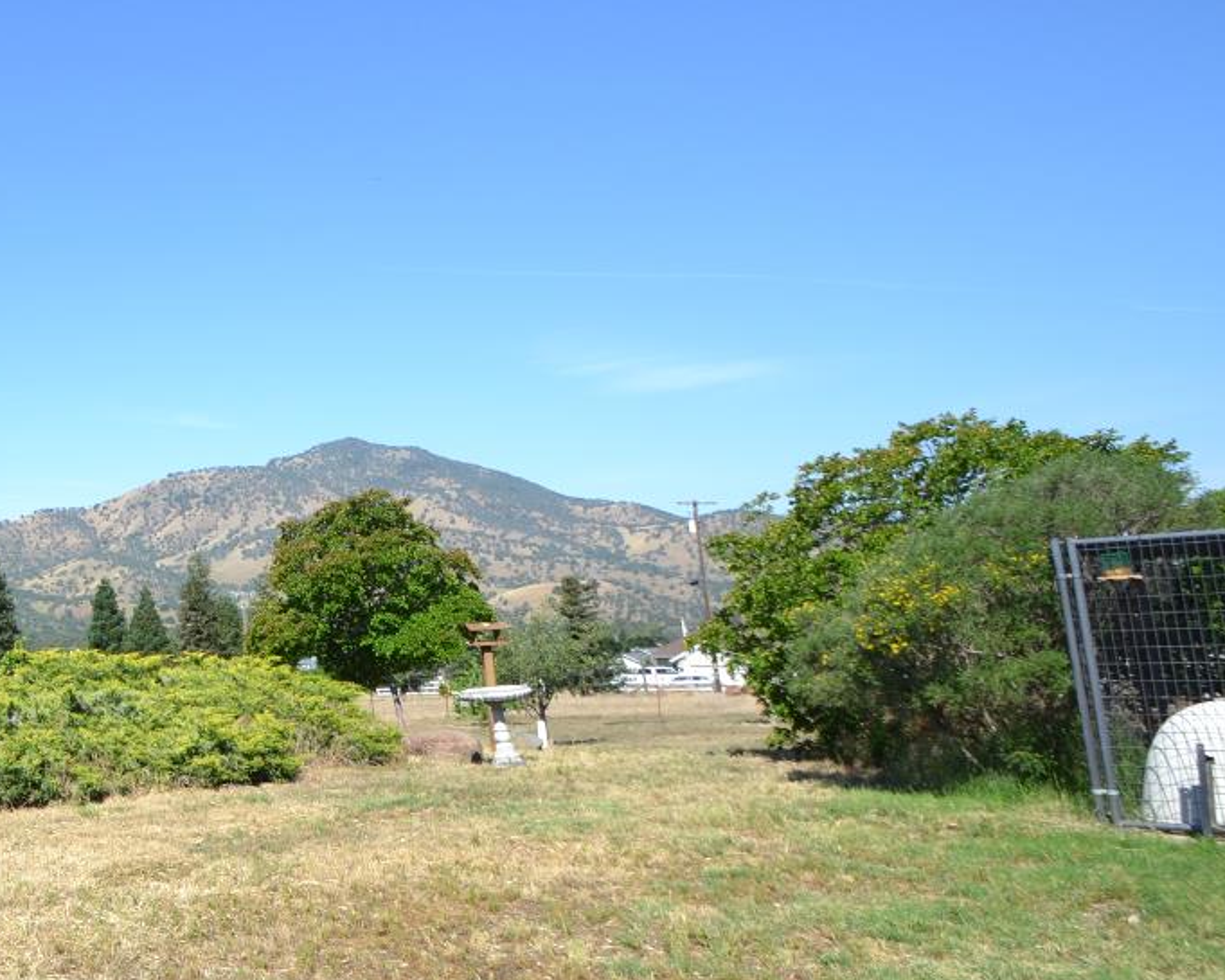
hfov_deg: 45.1
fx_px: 1124
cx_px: -83
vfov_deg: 47.0
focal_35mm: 31
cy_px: 428
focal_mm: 10
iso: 100
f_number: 7.1
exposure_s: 1/200
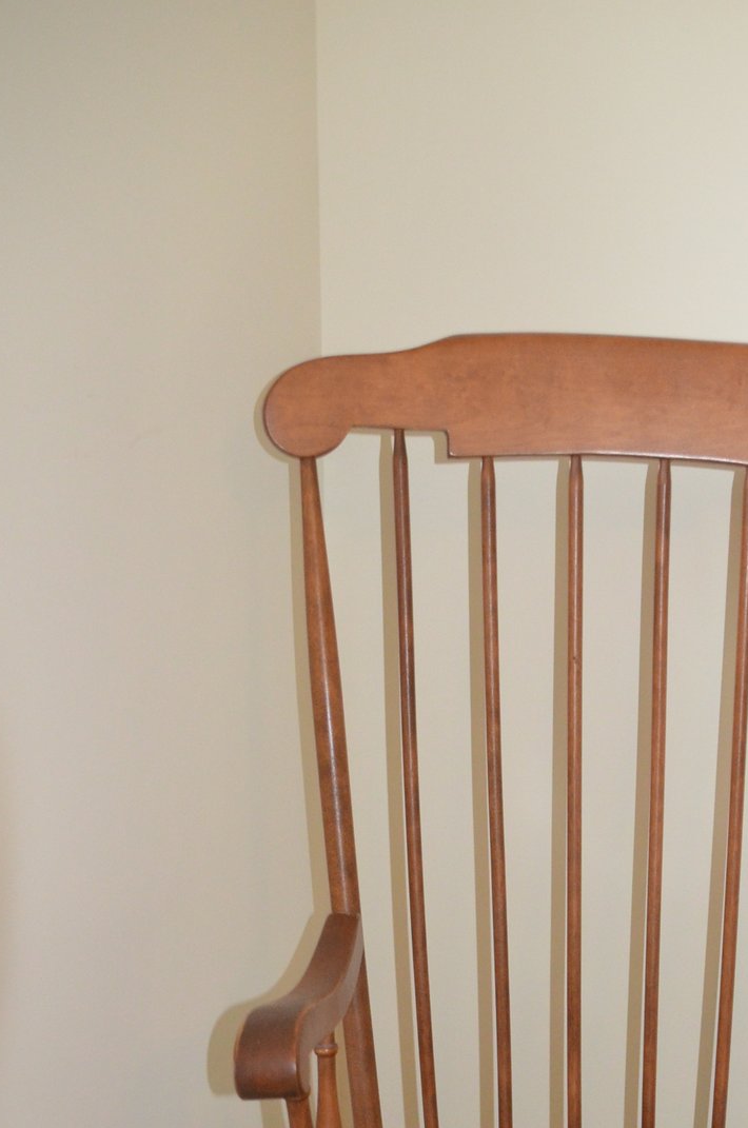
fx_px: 1752
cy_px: 868
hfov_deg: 23.4
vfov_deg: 34.8
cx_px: 690
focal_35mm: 56
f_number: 3.5
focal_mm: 20
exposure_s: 1/60
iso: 1800
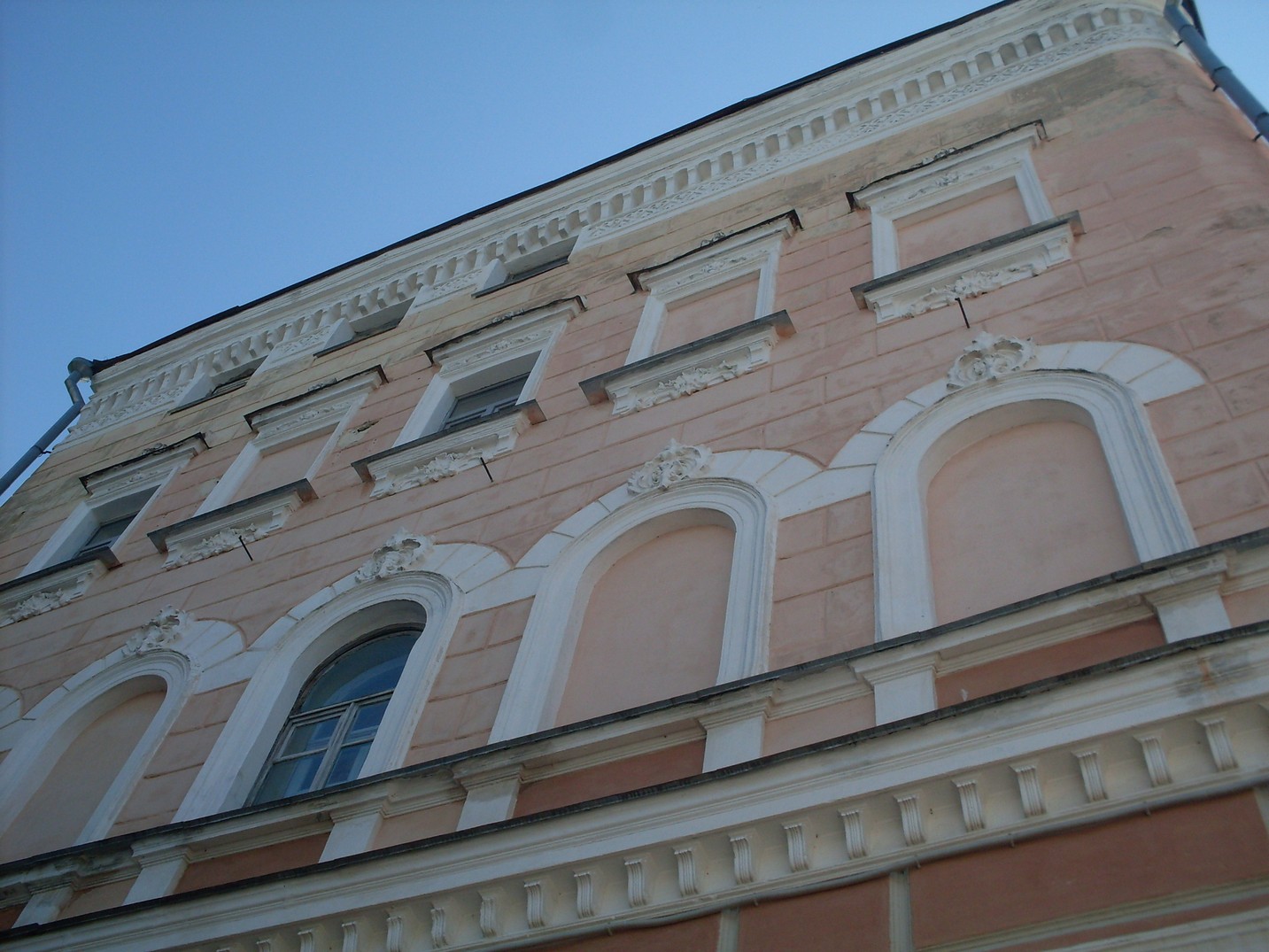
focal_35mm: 38
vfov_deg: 37.7
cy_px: 476
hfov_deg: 49.0
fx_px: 1393
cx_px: 634
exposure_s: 1/180
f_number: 8.4
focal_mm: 6.3
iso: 80
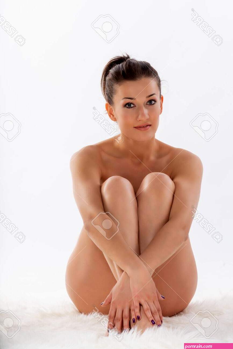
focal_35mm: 200
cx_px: 116
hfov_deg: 6.9
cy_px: 174
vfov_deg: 10.3
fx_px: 1941
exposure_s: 1/250
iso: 100
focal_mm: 200
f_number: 10
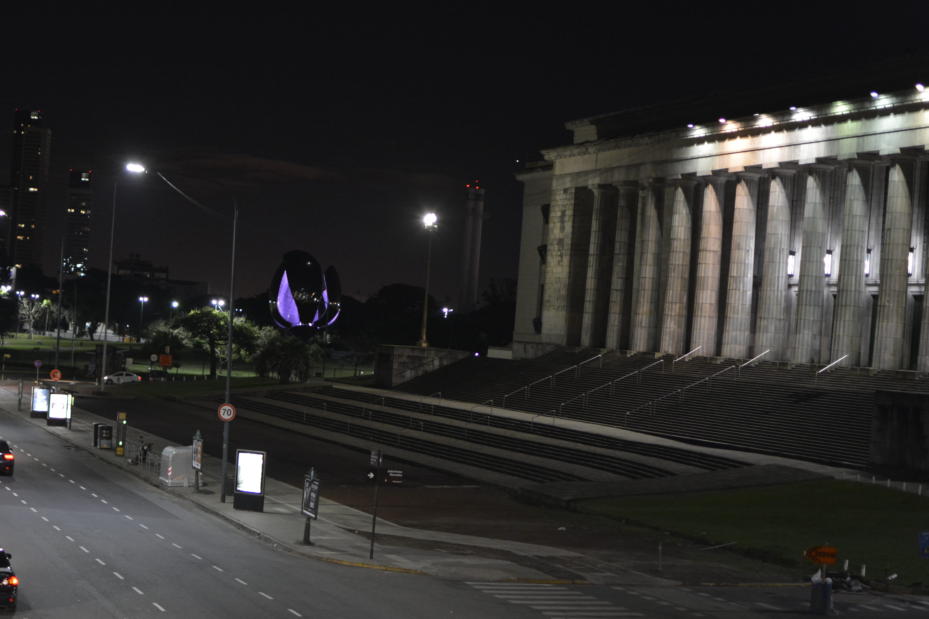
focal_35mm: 70
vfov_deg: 19.5
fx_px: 1797
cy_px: 364
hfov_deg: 28.9
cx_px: 352
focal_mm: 35
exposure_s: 1/50
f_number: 1.8
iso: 1250
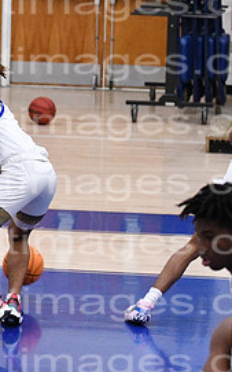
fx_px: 3152
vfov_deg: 6.8
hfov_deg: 4.2
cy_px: 154
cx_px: -1
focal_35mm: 311
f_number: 4.5
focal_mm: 95
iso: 8000
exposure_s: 1/640
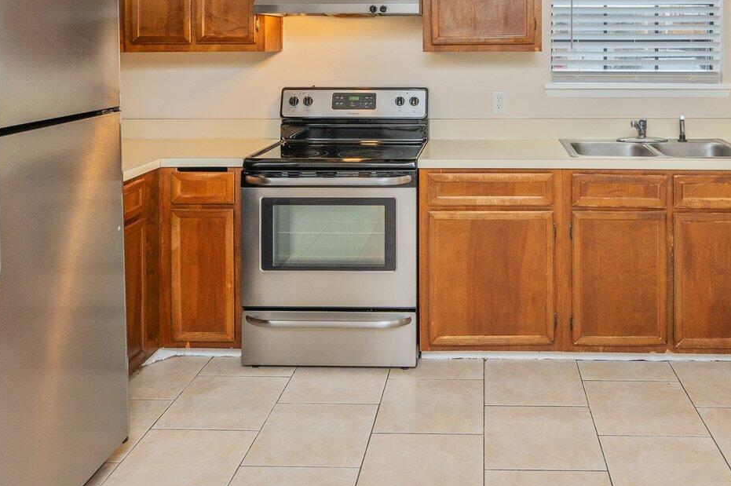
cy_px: 43
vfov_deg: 36.2
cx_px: 459
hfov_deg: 55.0
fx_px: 692
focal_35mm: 34
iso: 400
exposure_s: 1/30
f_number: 9
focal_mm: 15.5
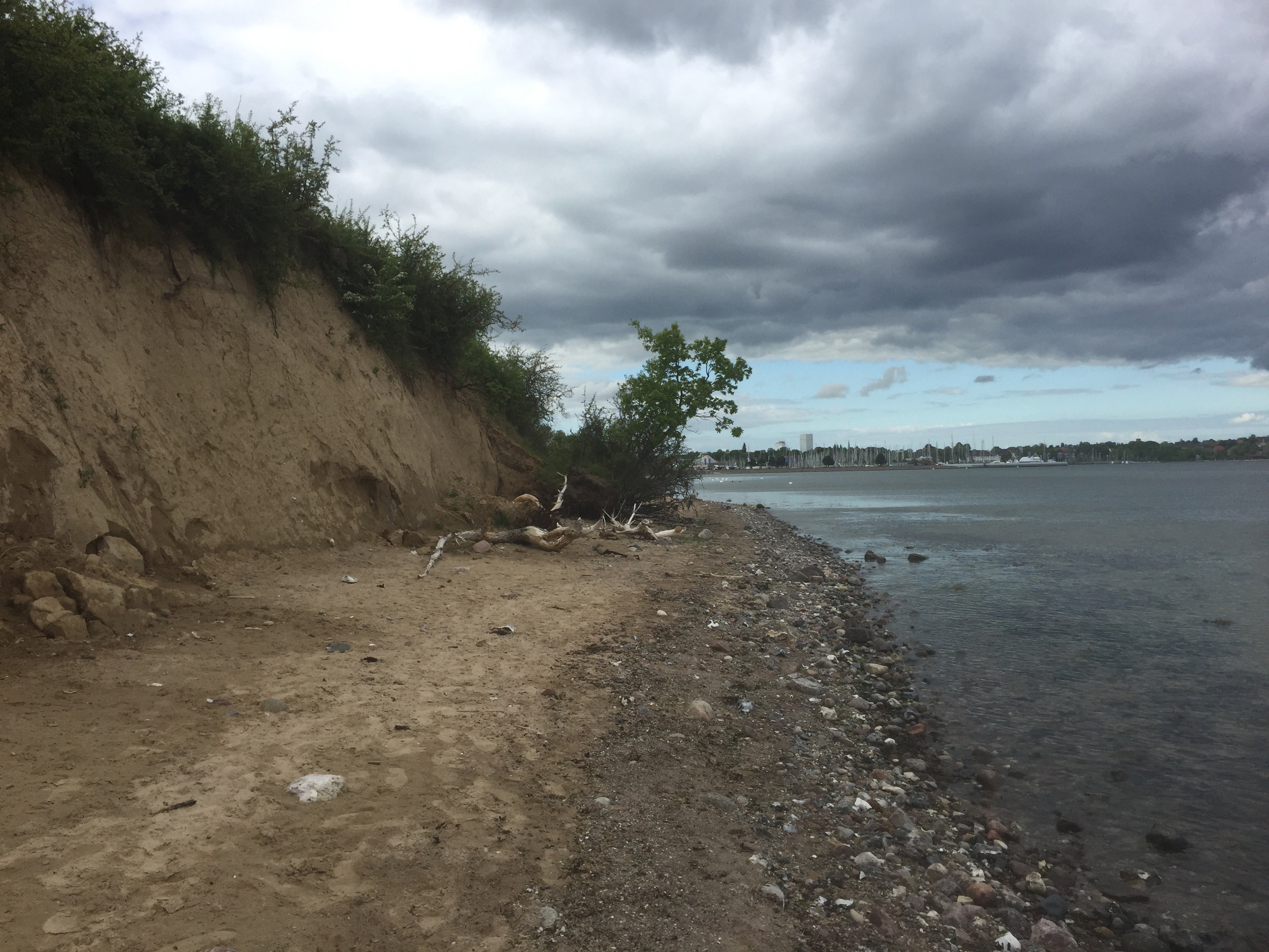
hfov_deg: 61.7
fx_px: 1063
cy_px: 476
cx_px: 634
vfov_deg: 48.2
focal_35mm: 29
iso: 32
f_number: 2.2
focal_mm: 4.15
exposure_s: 1/1883
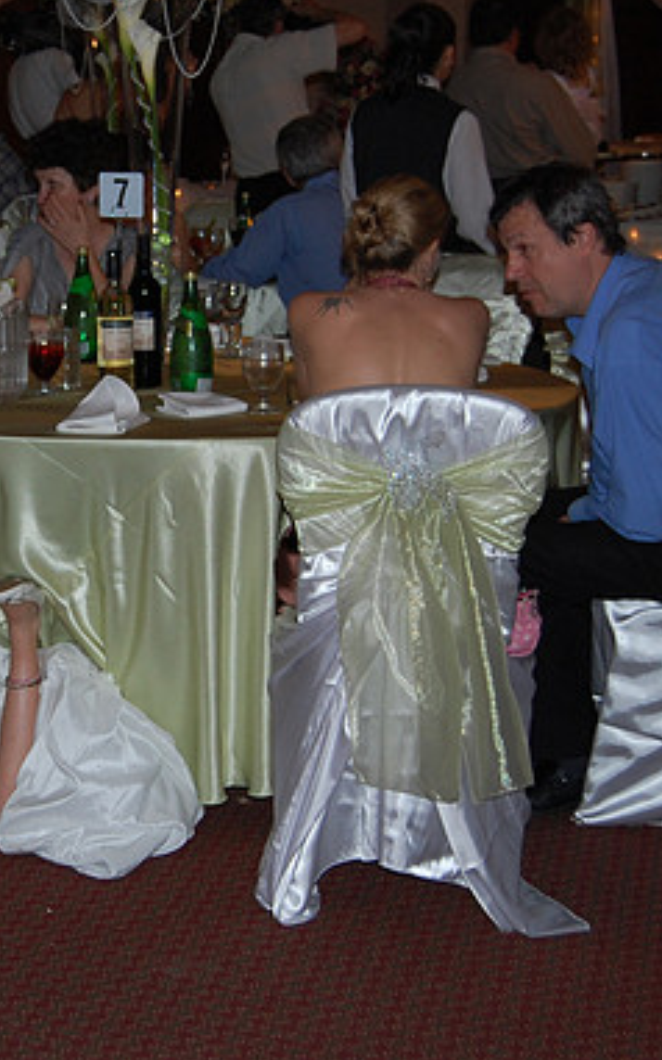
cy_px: 526
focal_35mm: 79
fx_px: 2281
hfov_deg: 16.2
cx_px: 3
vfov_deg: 26.2
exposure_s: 1/60
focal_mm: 34
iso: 400
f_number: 4.5
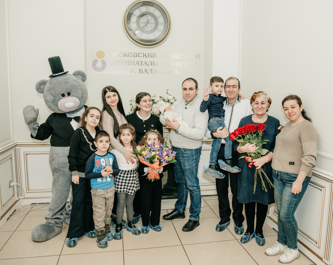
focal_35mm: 29
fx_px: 280
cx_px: 175
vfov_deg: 50.6
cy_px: 133
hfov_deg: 61.4
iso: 320
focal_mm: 24
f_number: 4.5
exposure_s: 1/160
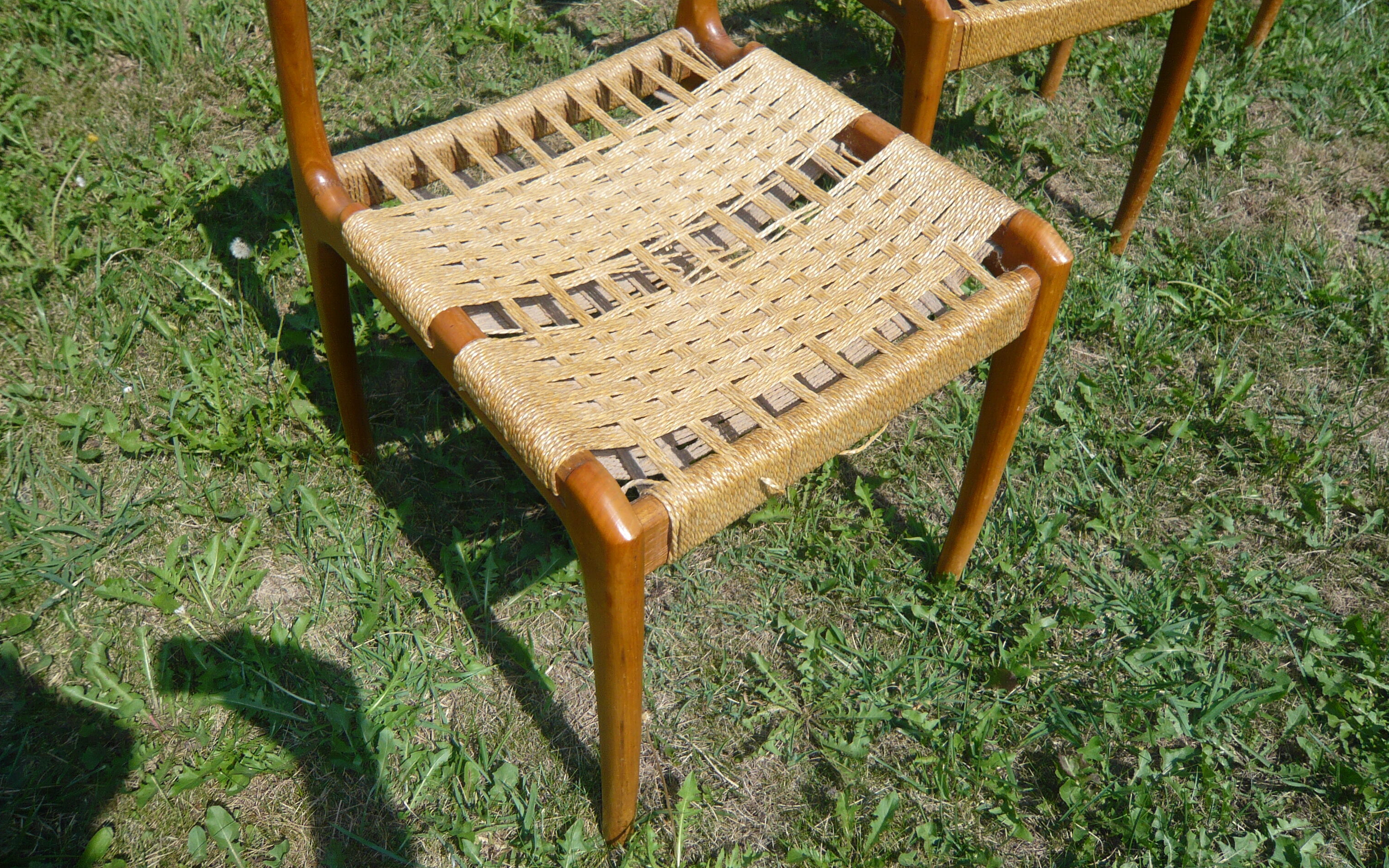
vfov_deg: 41.8
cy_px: 377
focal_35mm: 30
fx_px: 1136
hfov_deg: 62.9
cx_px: 698
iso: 100
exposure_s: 1/200
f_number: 8
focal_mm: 4.6
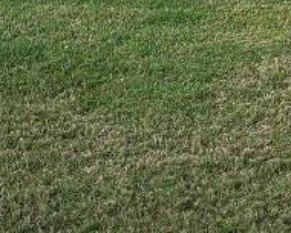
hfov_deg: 9.2
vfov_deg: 8.0
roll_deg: +1.0
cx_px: 660
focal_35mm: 191
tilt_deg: -18.6
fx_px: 1645
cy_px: -34
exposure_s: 1/1233
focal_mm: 5.96
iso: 50
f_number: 1.6
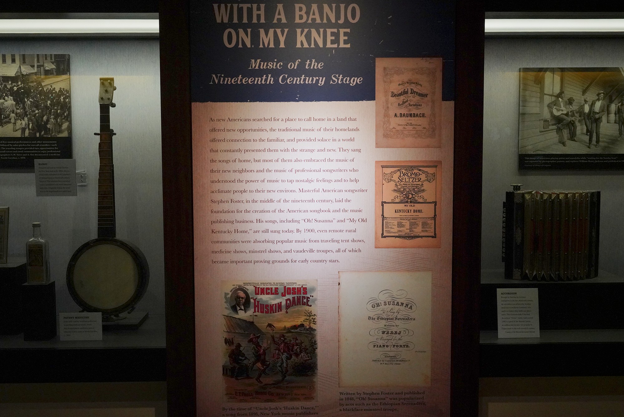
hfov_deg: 51.9
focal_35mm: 37
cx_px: 312
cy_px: 208
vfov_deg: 36.0
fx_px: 641
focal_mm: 37
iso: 10000
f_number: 10
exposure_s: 1/100
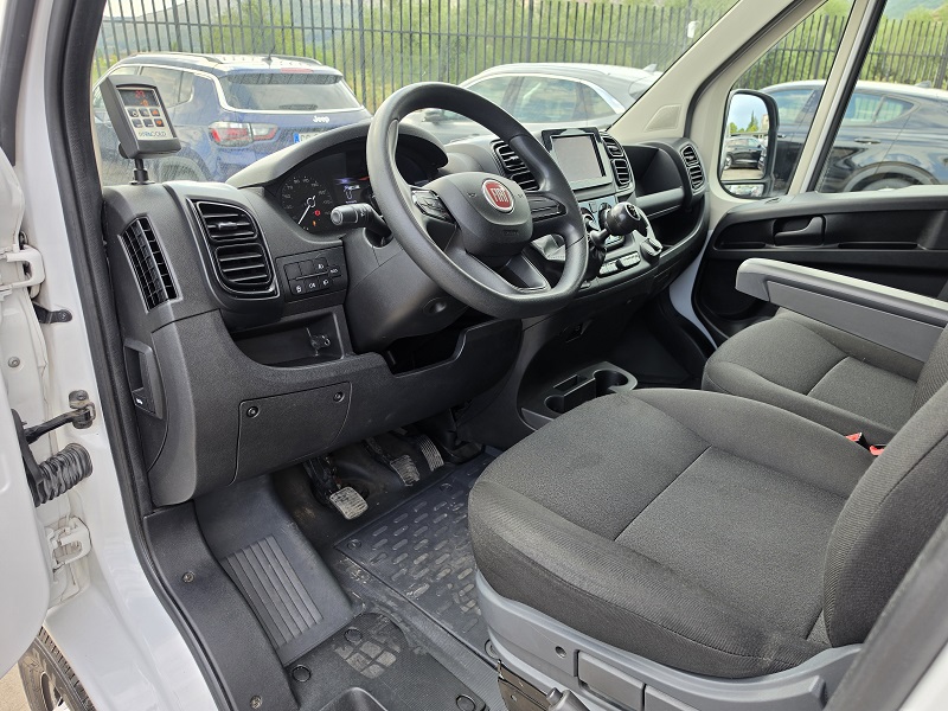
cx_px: 474
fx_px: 630
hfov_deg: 73.9
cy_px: 356
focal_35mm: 23
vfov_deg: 58.9
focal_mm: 6.5
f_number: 1.4
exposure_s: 1/359
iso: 25
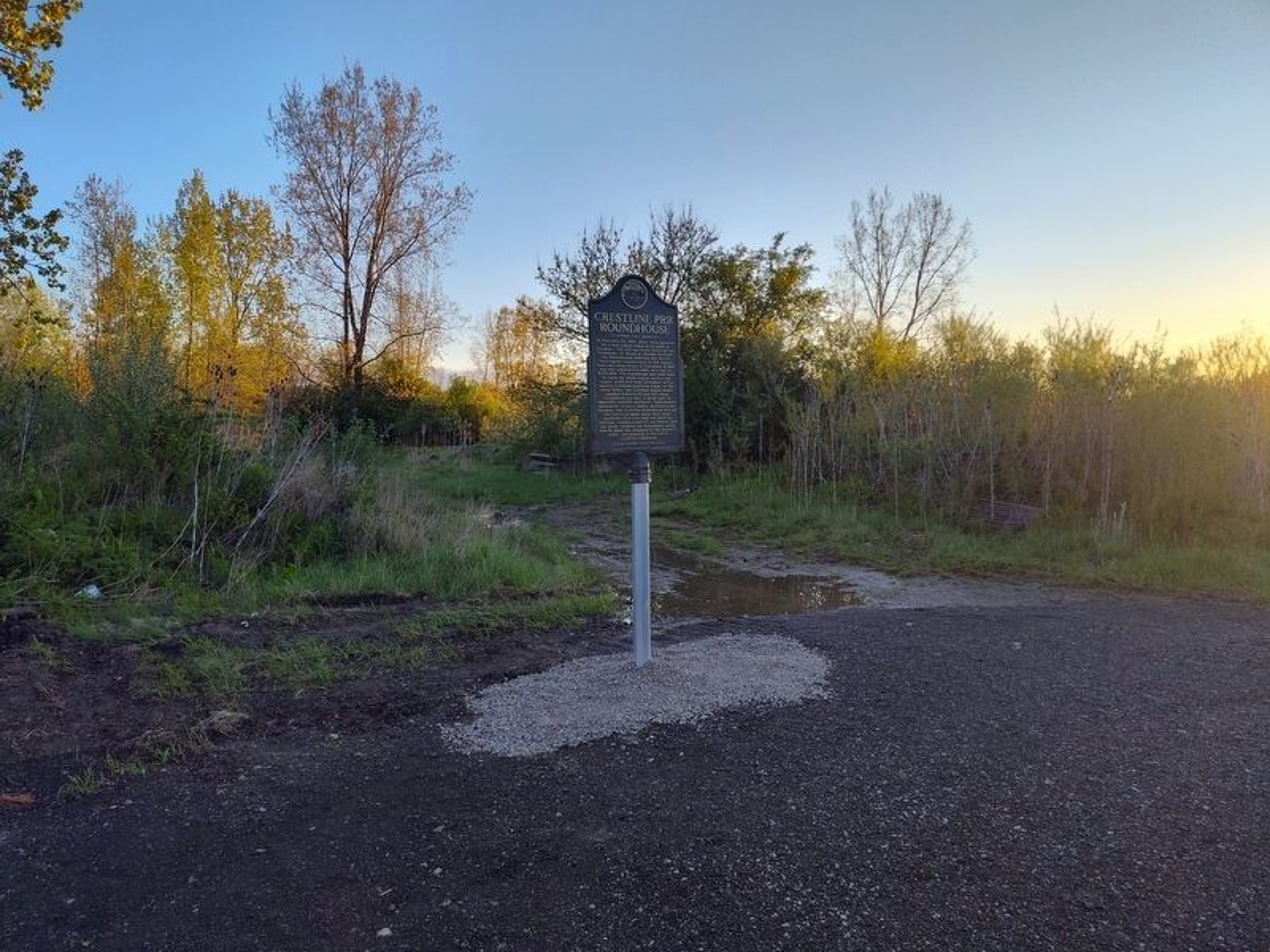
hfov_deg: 73.9
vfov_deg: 58.9
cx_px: 635
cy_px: 476
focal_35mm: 23
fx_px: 844
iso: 100
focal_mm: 5.56
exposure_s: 1/436
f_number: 1.8
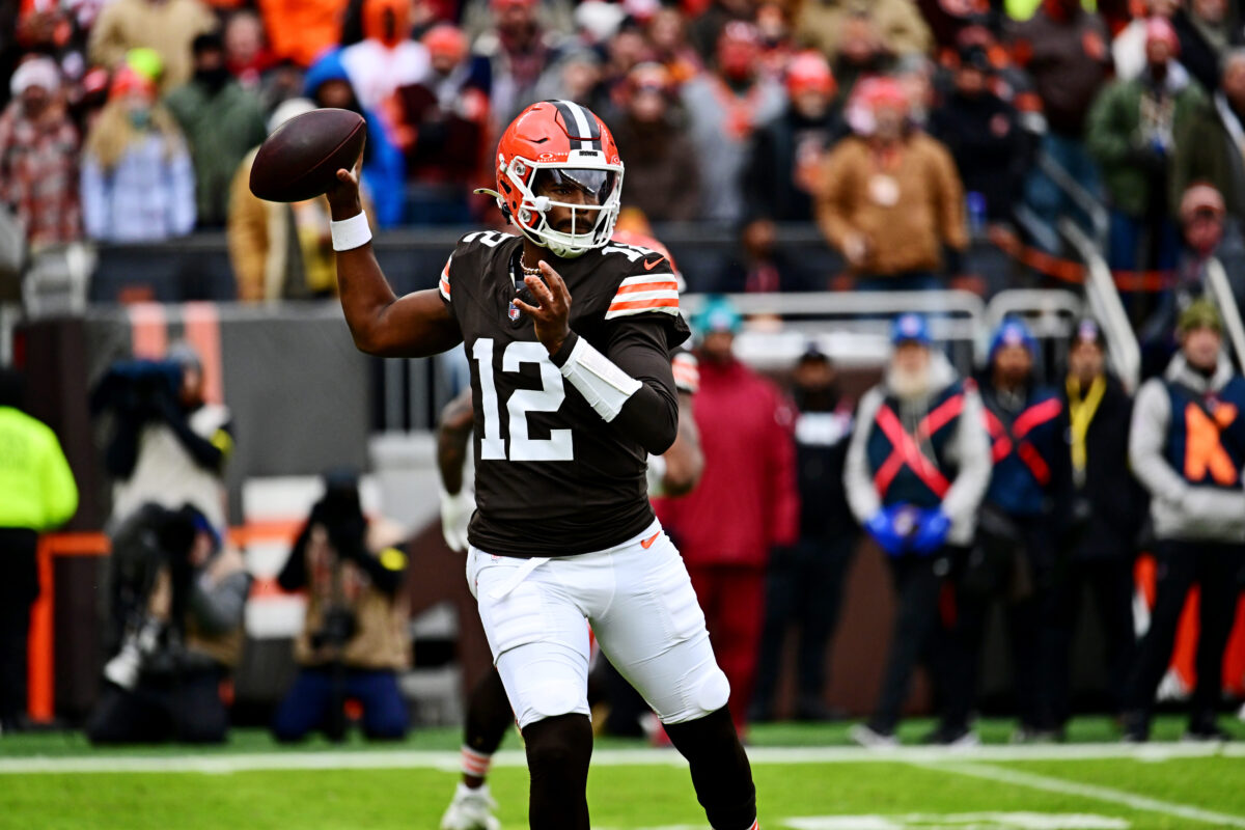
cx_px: 622
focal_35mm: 400
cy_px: 415
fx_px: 13832
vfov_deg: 3.4
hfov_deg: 5.2
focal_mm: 400
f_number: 4.5
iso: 2000
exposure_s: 1/3200
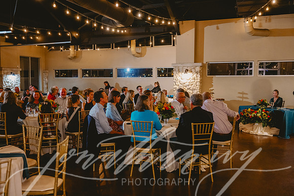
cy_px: 98
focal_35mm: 34
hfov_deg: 56.5
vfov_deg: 39.4
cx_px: 147
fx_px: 274
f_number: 2.8
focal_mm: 33.5
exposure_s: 1/100
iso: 3200
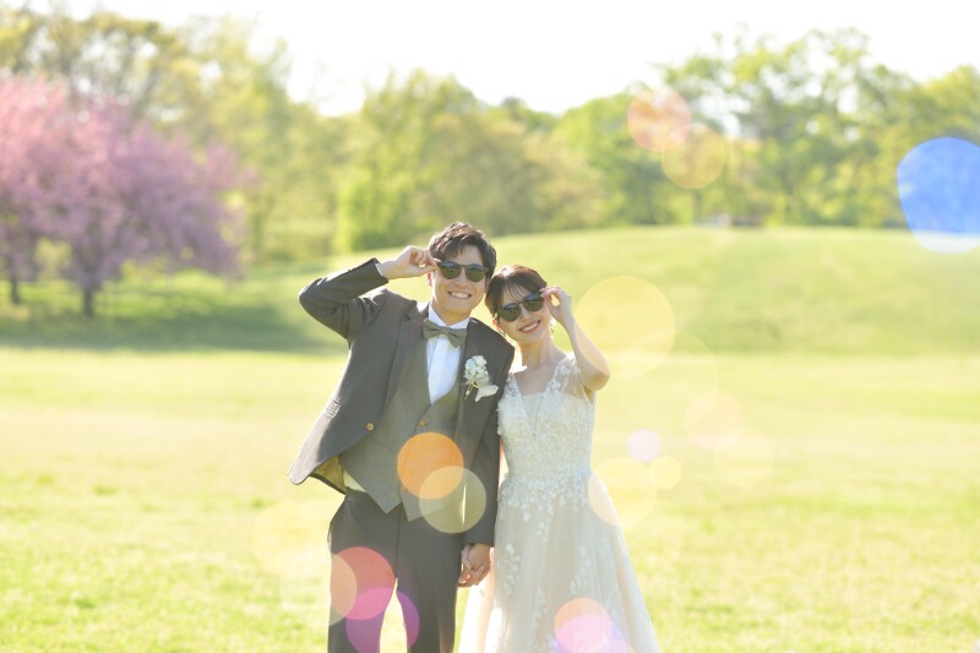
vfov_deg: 13.0
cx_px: 490
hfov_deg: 19.5
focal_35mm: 105
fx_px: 2858
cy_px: 326
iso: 160
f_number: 2.8
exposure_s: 1/1000
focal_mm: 105
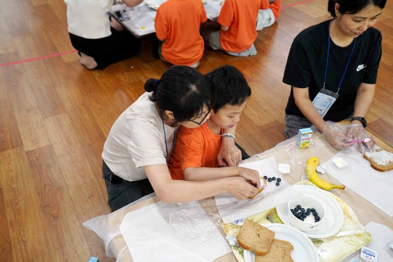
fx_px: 382
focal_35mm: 35
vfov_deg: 37.9
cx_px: 196
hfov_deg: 54.4
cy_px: 131
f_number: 4
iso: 1250
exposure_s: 1/160
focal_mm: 35
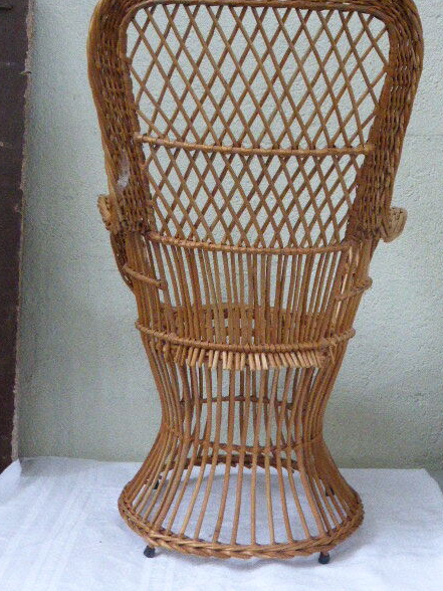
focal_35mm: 62
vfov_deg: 31.2
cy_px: 279
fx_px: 1058
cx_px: 230
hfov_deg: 23.6
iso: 1600
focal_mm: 9.7
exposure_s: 1/125
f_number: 4.6
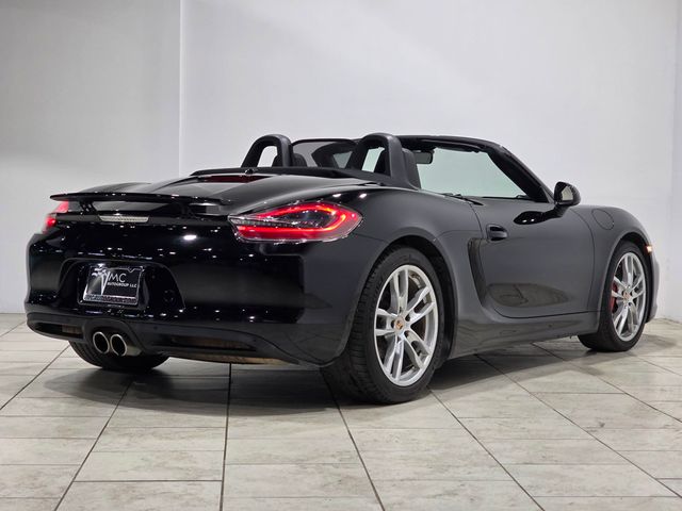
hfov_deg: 28.2
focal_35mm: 69
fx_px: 1359
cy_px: 256
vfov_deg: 21.3
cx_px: 341
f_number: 2.4
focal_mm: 7.9
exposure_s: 1/120
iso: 160
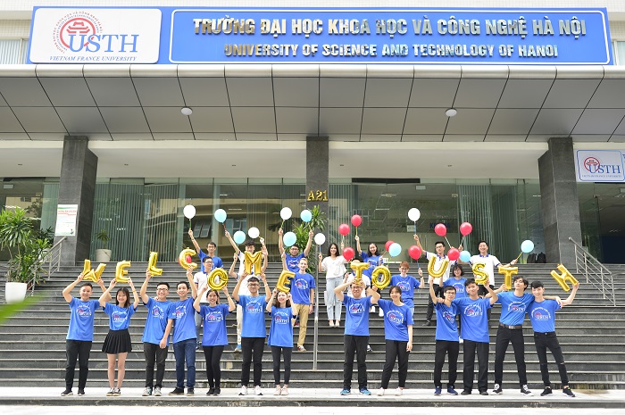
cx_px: 312
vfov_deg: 37.8
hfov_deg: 54.5
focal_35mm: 35
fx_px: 607
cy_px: 208
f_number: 3.5
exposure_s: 1/125
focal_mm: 35
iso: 100
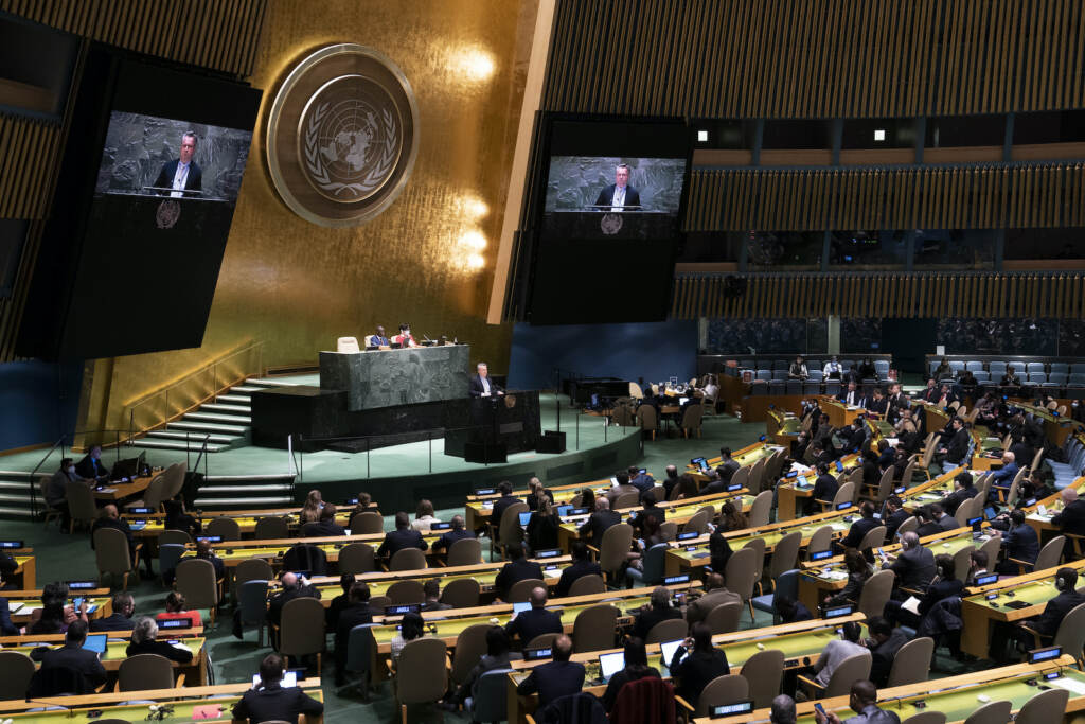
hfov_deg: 49.5
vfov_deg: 34.2
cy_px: 362
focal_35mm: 39
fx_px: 1176
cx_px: 542
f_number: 5
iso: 3200
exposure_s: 1/80
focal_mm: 39
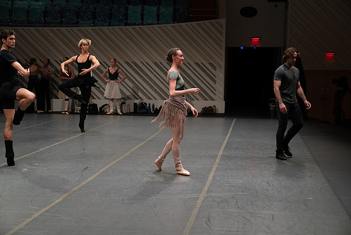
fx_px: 683
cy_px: 118
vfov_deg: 19.5
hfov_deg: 28.8
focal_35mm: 70
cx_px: 176
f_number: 4
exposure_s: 1/400
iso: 3200
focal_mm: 70
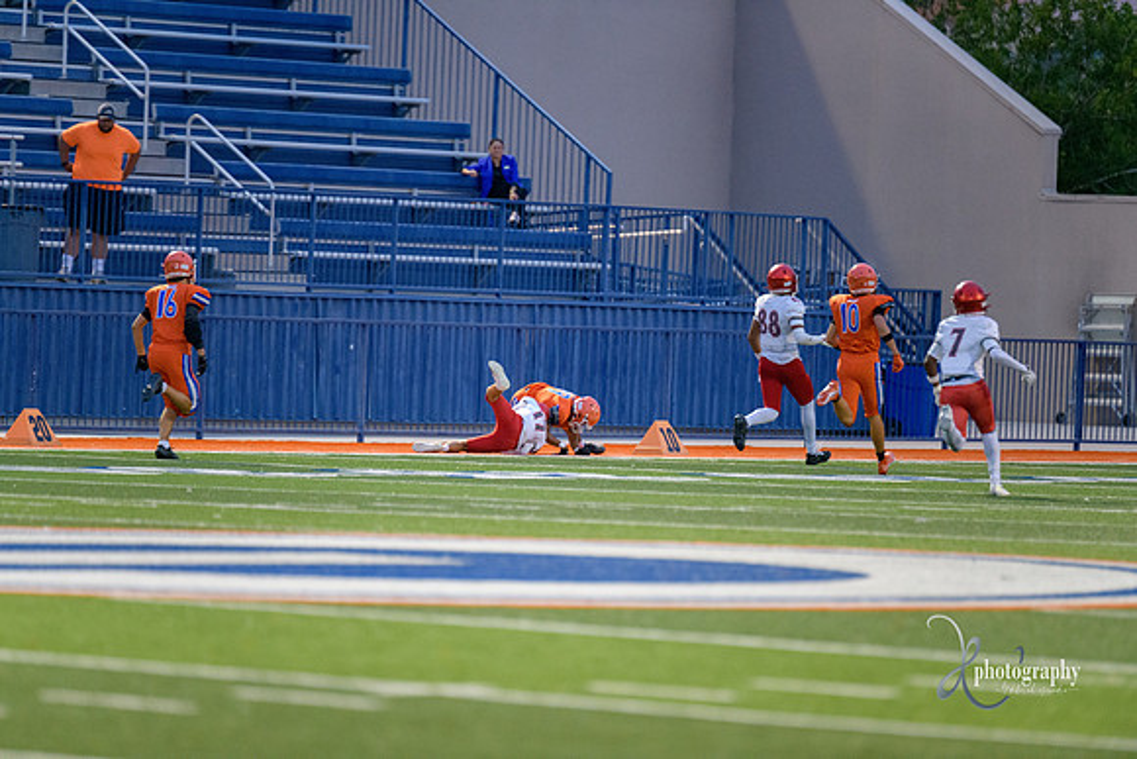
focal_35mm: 300
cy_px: 380
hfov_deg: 6.9
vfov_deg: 4.6
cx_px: 568
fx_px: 9477
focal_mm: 300
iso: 5000
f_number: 2.8
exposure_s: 1/800
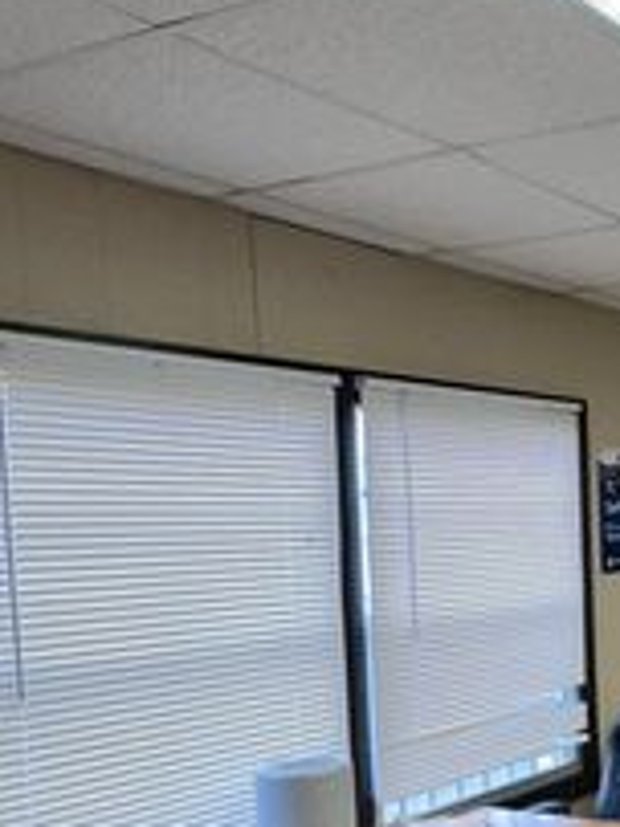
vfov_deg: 40.5
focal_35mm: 46
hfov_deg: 25.3
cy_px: 585
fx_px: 1100
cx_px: 885
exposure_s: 1/120
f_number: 2.2
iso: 100
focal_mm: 2.22
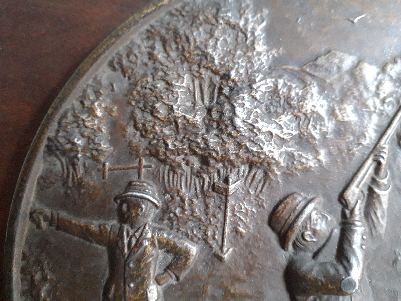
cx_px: 200
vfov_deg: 51.4
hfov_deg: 65.3
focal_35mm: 27
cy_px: 150
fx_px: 313
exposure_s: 1/25
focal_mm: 3.6
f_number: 1.9
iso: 320
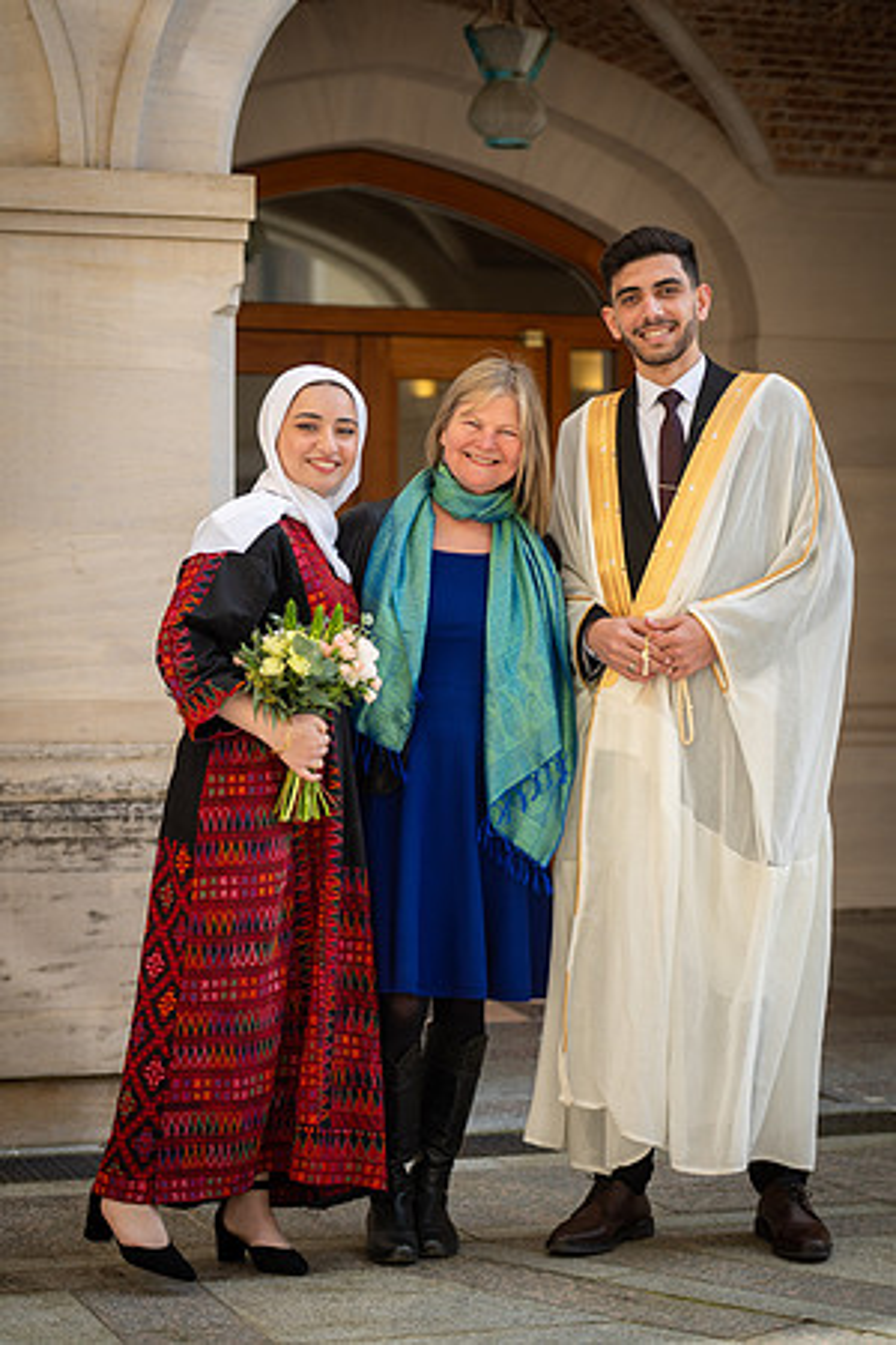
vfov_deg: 24.8
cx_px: 448
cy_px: 672
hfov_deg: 16.7
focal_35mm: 82
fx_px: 3061
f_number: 2.8
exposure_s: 1/1000
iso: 100
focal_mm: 82
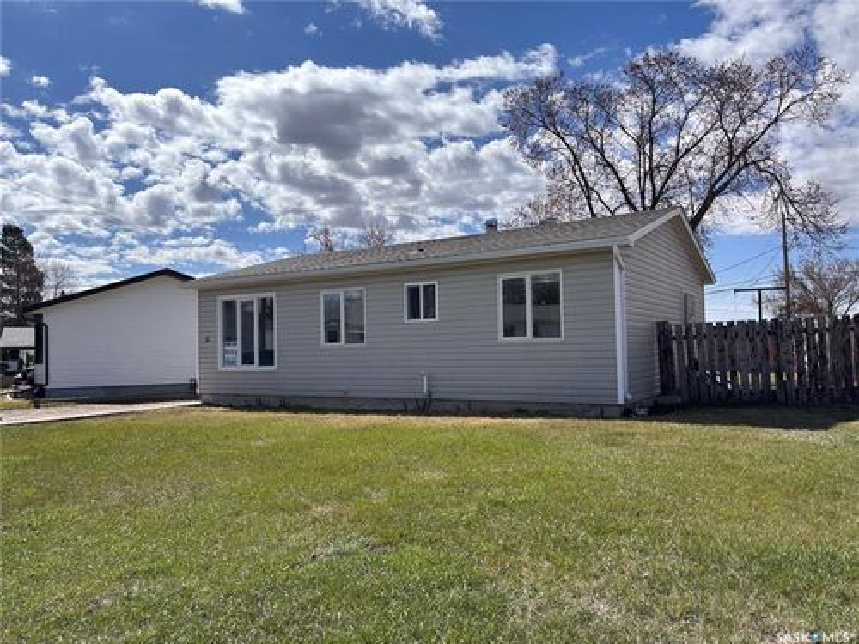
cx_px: 430
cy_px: 322
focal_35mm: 26
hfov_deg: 67.3
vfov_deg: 53.1
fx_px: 645
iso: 50
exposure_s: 1/2857
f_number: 1.6
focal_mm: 5.96
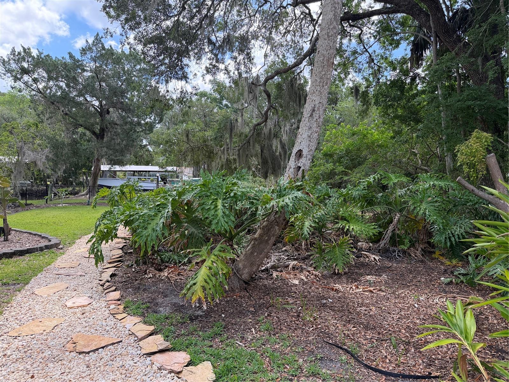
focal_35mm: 24
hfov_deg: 71.6
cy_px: 191
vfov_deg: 56.8
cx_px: 254
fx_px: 353
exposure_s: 1/909
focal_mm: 6.76
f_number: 1.78
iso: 100
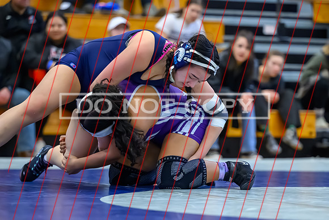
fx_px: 1651
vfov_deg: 7.6
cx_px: 168
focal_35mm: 181
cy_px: 141
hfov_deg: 11.4
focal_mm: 130
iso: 10000
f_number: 2.8
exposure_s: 1/640
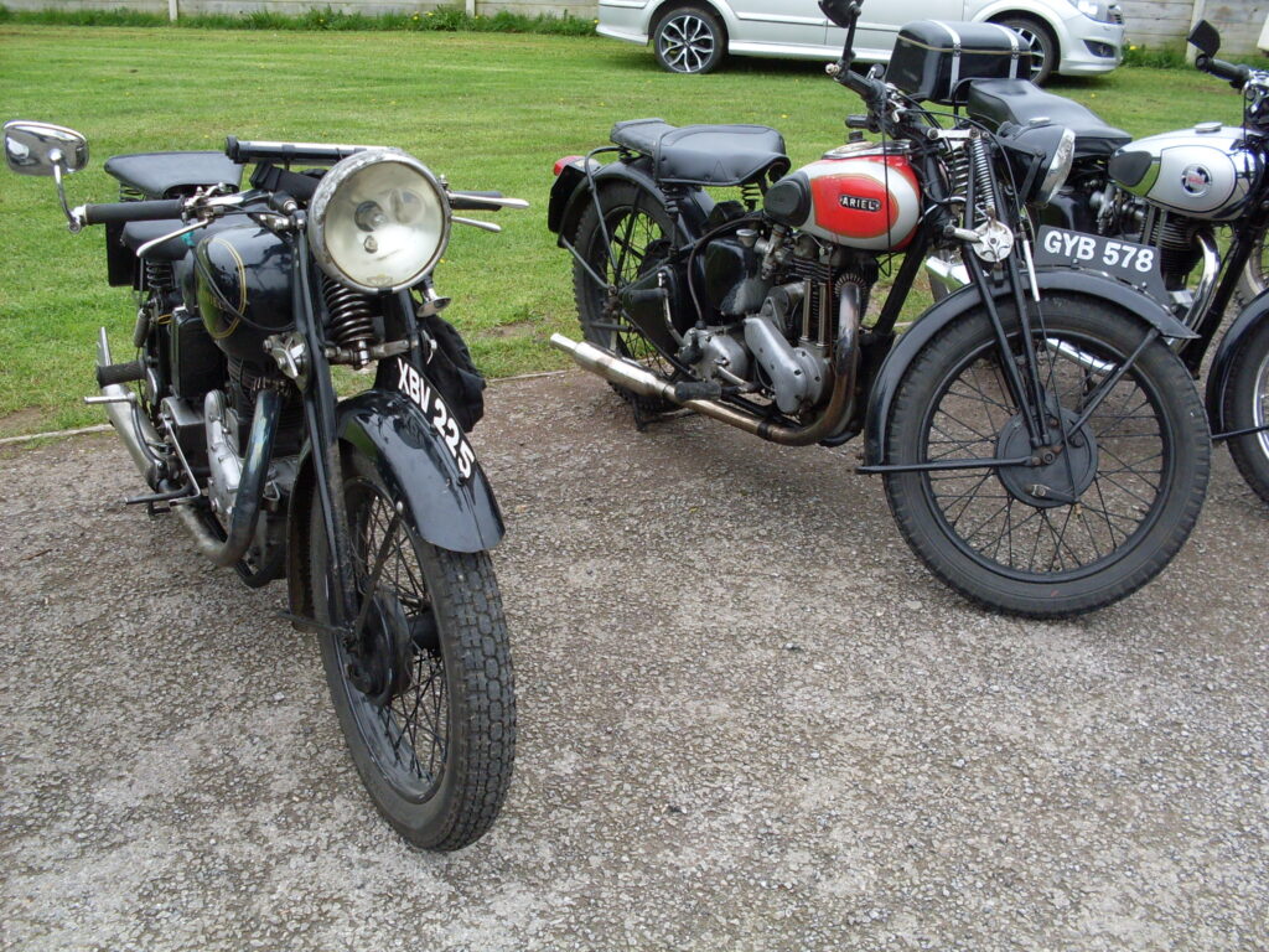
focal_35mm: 38
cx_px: 634
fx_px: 1393
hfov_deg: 49.0
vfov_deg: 37.7
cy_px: 476
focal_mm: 6.3
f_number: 2.8
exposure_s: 1/350
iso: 80
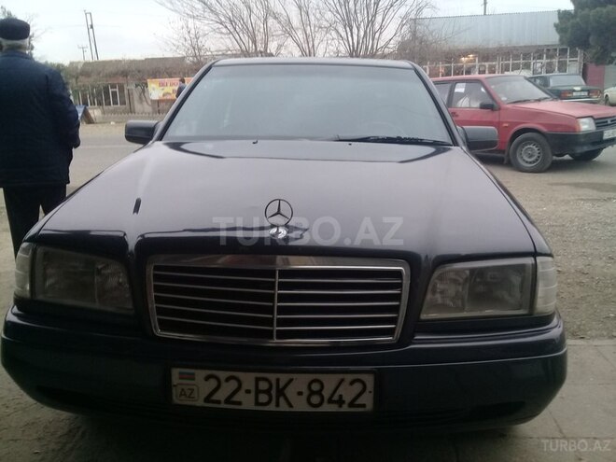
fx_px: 552
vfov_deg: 45.4
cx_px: 308
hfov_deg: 58.4
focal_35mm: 31
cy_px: 231
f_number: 2.2
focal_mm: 3.3
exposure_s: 1/33
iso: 64
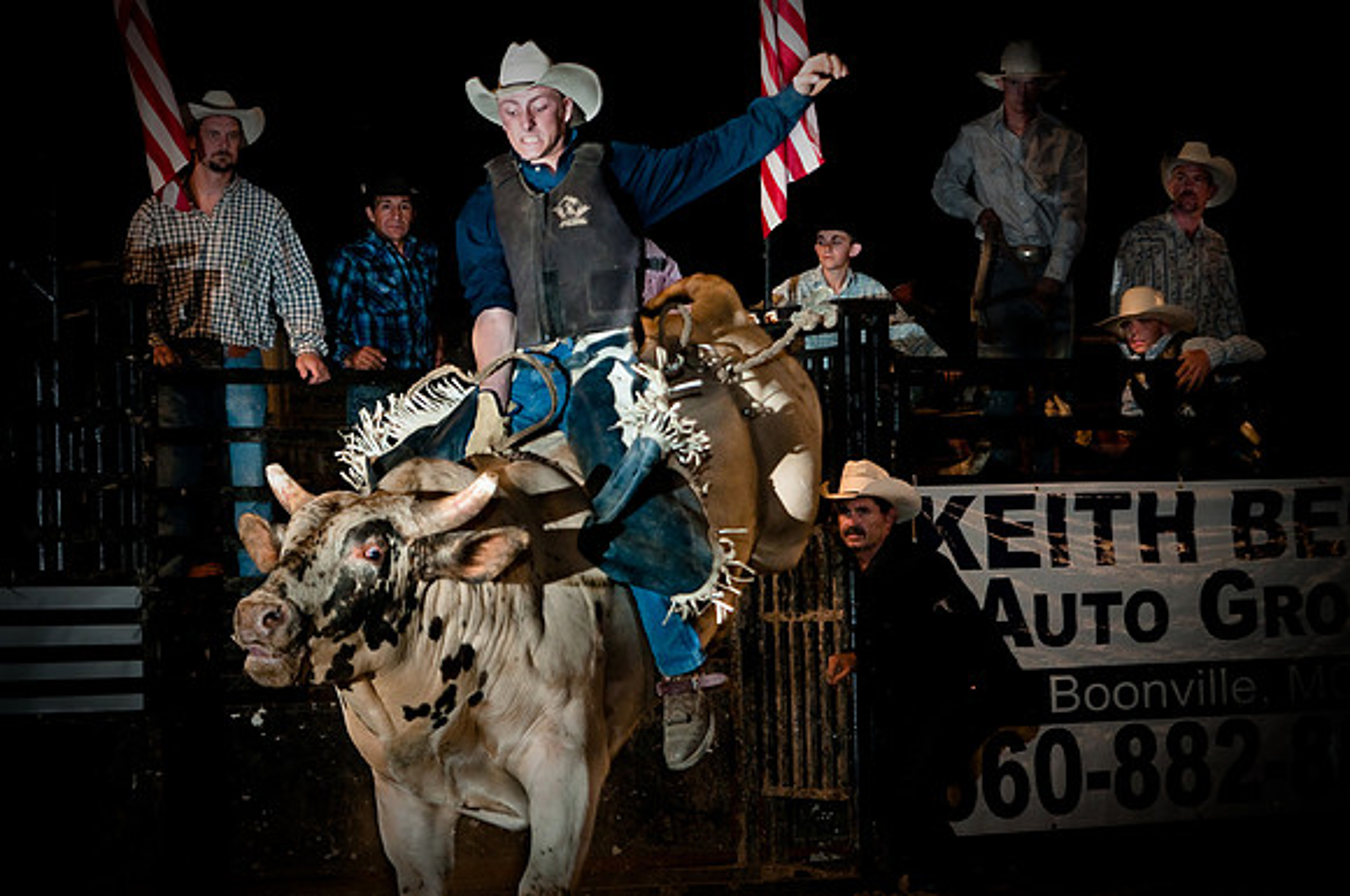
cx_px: 675
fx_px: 4213
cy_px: 448
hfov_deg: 18.2
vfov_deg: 12.1
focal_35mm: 112
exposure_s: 1/200
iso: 1250
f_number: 3.5
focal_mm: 75
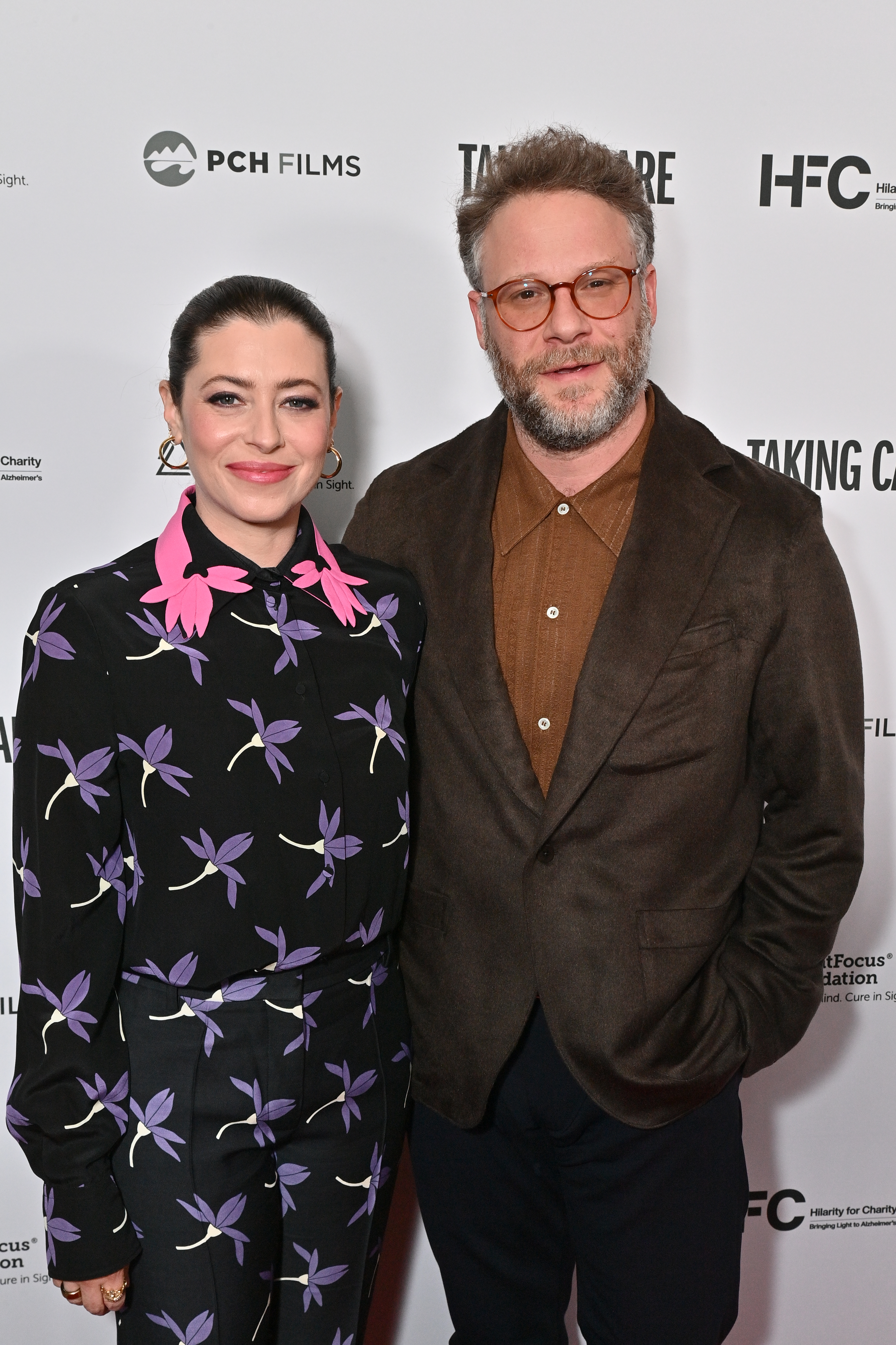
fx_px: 1680
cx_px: 448
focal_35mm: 45
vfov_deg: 43.6
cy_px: 672
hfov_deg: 29.9
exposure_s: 1/200
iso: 1000
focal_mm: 45
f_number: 9
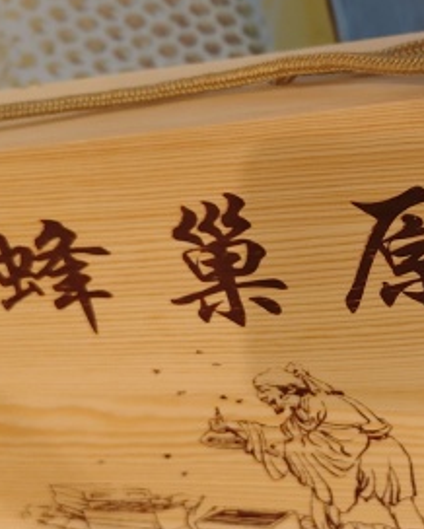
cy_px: 272
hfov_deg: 22.7
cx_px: 368
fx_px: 1034
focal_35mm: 66
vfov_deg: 28.7
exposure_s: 1/100
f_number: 1.88
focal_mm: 5.56
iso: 218
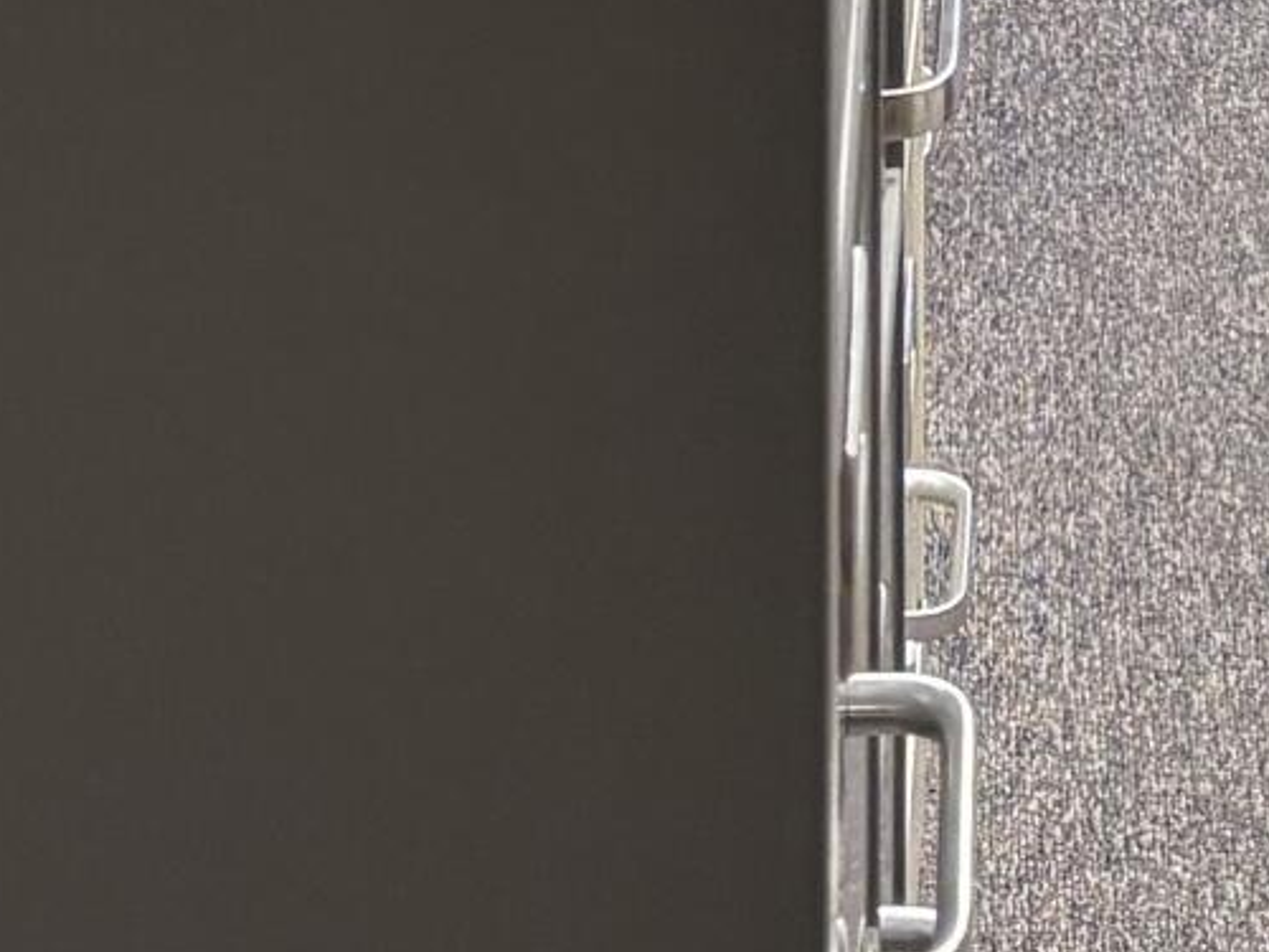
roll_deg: -0.5
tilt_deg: -9.0
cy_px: -1747
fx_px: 5719
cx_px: 1495
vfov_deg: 8.3
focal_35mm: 156
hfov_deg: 12.4
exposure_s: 1/60
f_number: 1.6
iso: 125
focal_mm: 5.96
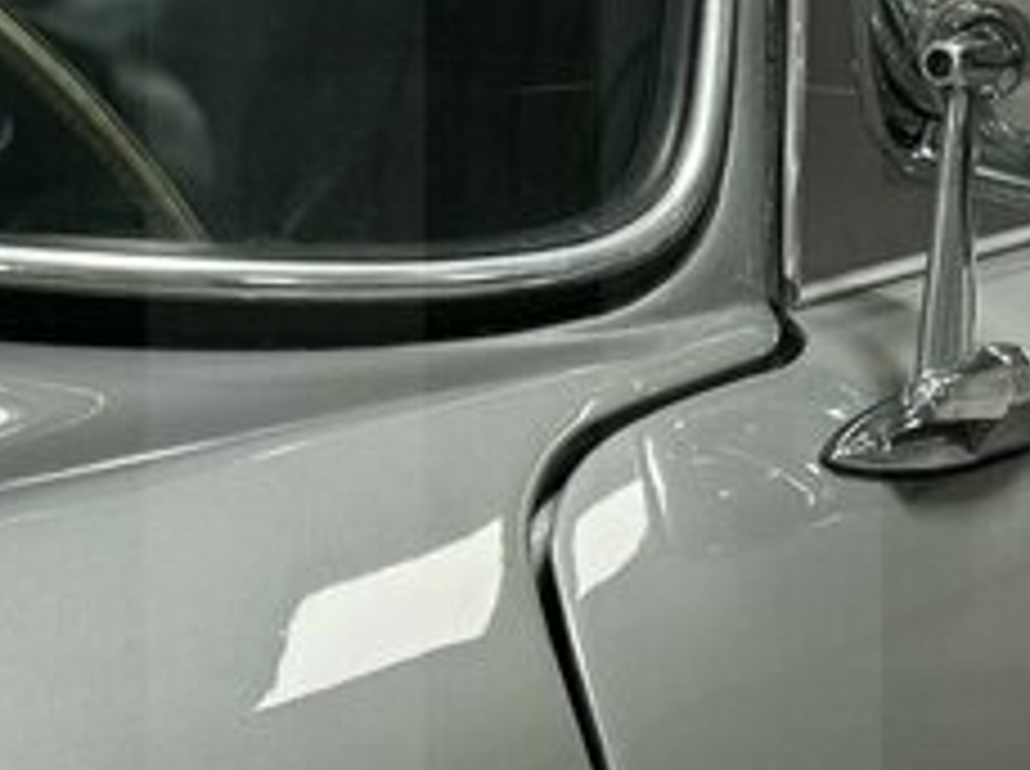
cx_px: 846
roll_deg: -0.9
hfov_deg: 15.5
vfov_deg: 11.6
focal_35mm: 126
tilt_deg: -17.0
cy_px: 788
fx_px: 3743
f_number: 1.78
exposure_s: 1/50
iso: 125
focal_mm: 6.76
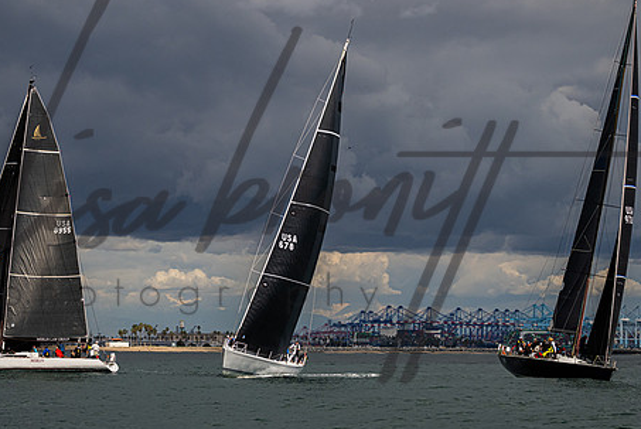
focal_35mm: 168
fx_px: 2994
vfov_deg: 8.2
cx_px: 300
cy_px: 175
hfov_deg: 12.2
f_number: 5.6
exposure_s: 1/5000
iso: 400
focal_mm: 115
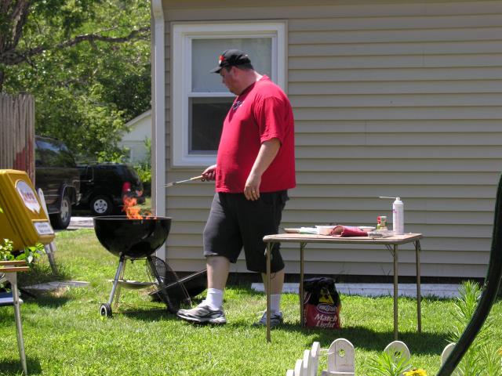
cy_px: 188
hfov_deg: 25.0
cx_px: 251
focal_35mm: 78
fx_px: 1131
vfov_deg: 18.9
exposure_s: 1/130
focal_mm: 19.8
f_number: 5.4
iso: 50
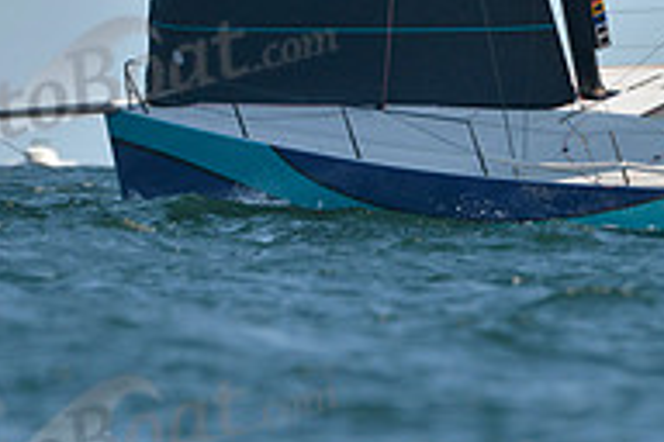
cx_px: 519
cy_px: 219
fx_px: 18904
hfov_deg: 2.0
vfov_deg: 1.3
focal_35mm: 1025
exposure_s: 1/2000
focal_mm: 340
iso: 280
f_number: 5
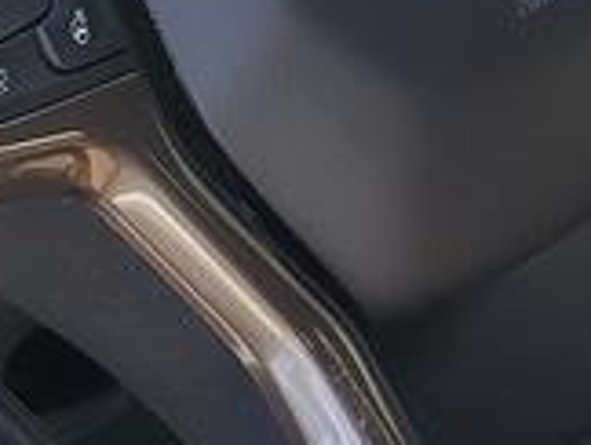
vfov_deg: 5.4
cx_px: 821
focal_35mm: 276
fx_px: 4719
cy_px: 241
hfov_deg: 7.1
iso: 50
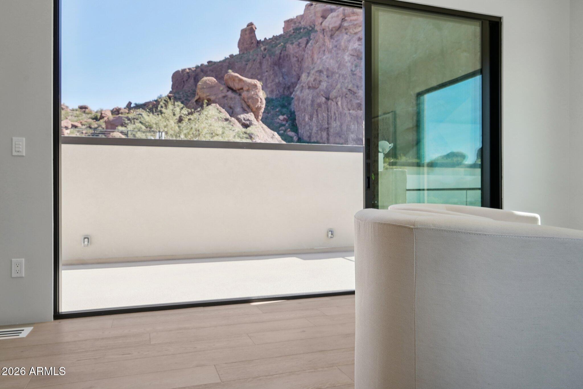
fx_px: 421
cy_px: 194
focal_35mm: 26
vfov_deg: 49.5
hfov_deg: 69.4
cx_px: 292
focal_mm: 26
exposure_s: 1/640
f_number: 8
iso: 400
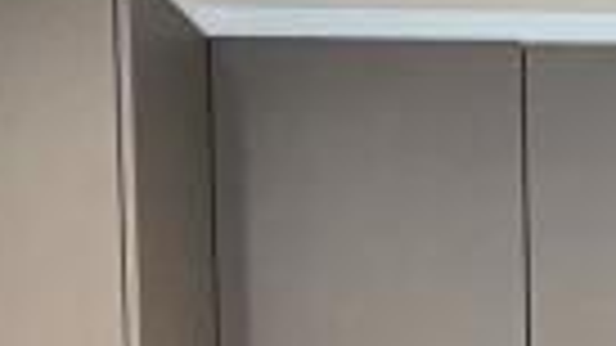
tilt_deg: -3.2
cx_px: 976
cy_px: 795
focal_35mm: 114
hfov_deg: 16.7
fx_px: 1862
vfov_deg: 9.6
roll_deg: -0.3
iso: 500
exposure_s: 1/50
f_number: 2.2
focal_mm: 2.22
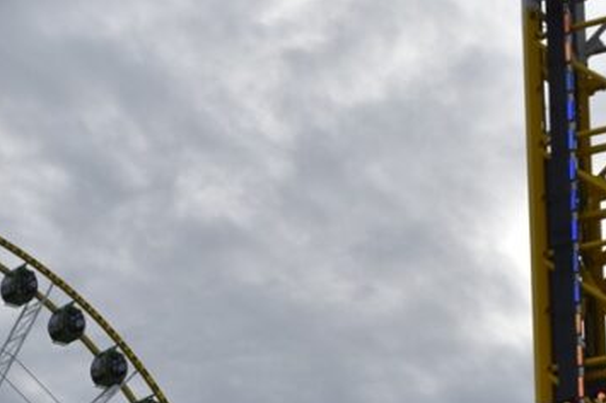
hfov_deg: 15.7
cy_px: 499
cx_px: 174
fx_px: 2186
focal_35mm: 130
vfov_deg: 10.3
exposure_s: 1/320
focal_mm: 30
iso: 200
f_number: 9
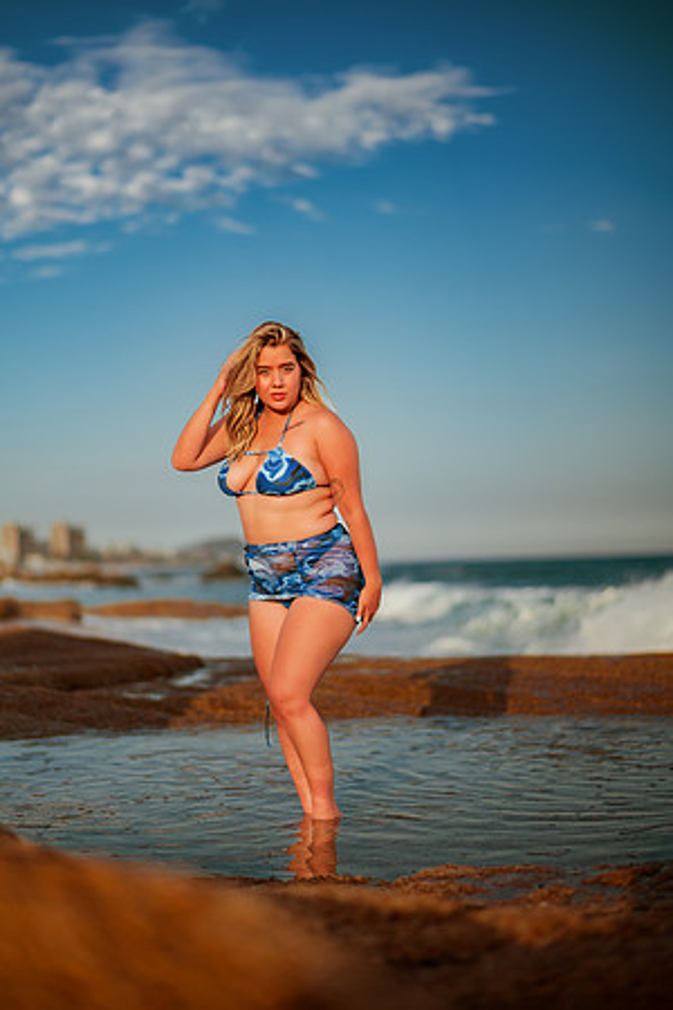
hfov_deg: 23.4
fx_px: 1626
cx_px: 336
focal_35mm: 58
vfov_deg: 34.5
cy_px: 505
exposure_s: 1/6400
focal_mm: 58
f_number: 1.4
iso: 80
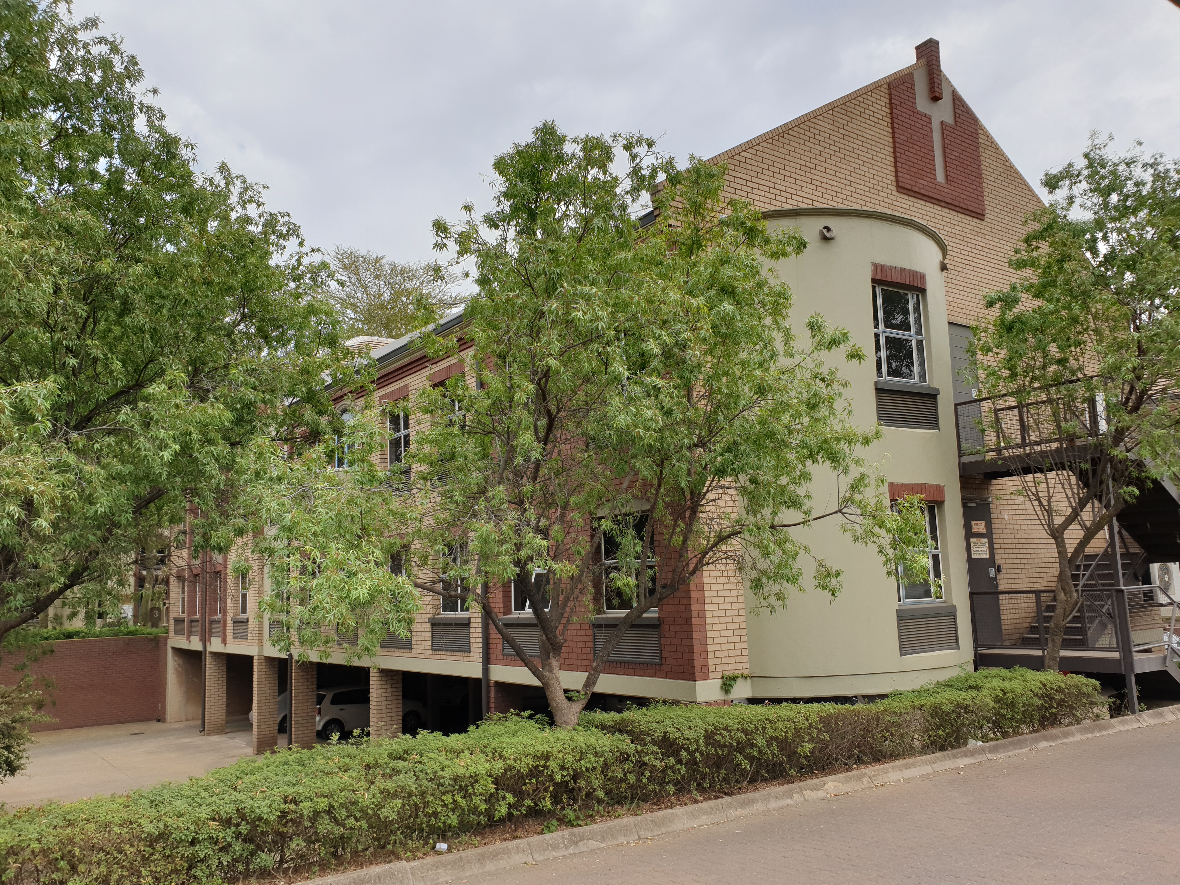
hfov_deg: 65.3
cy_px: 456
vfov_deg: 51.3
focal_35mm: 27
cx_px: 596
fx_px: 920
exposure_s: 1/1205
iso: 50
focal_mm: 4.3
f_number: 2.4
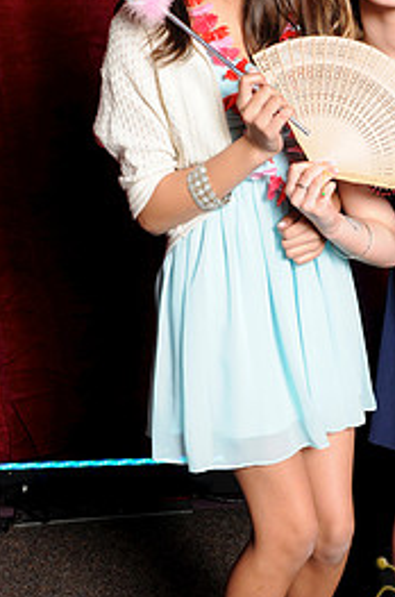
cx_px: 335
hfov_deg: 18.6
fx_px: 1191
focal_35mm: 72
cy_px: 188
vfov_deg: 27.9
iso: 400
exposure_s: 1/60
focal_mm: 28
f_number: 8
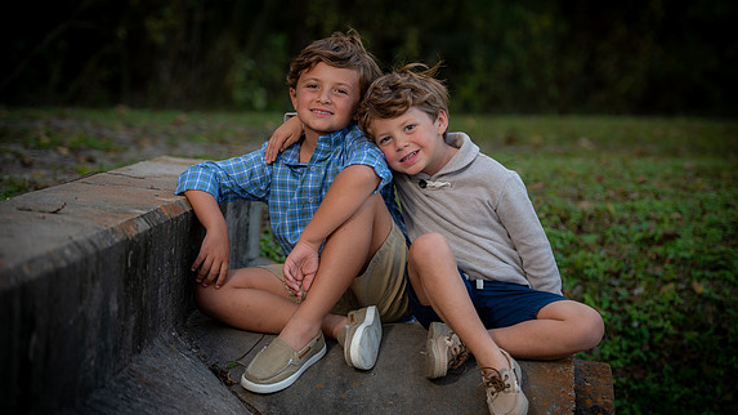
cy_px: 204
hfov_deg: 20.2
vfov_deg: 11.4
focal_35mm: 106
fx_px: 2074
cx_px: 366
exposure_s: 1/160
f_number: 2.8
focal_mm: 100
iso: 400
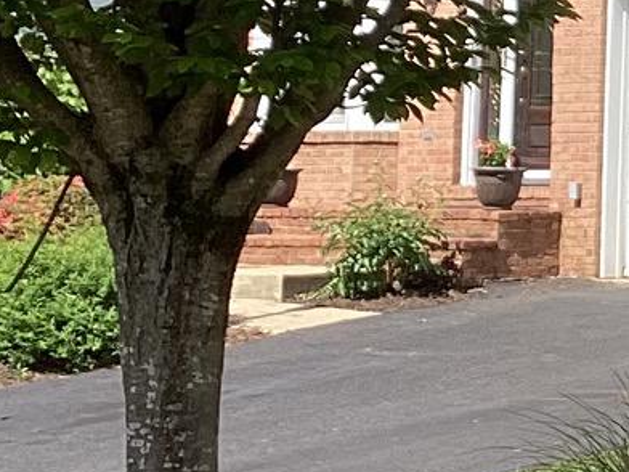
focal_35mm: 162
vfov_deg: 9.1
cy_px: -58
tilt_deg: +4.8
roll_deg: -0.7
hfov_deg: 11.2
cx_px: 1224
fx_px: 2944
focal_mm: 3.3
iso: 25
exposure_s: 1/721
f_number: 2.4
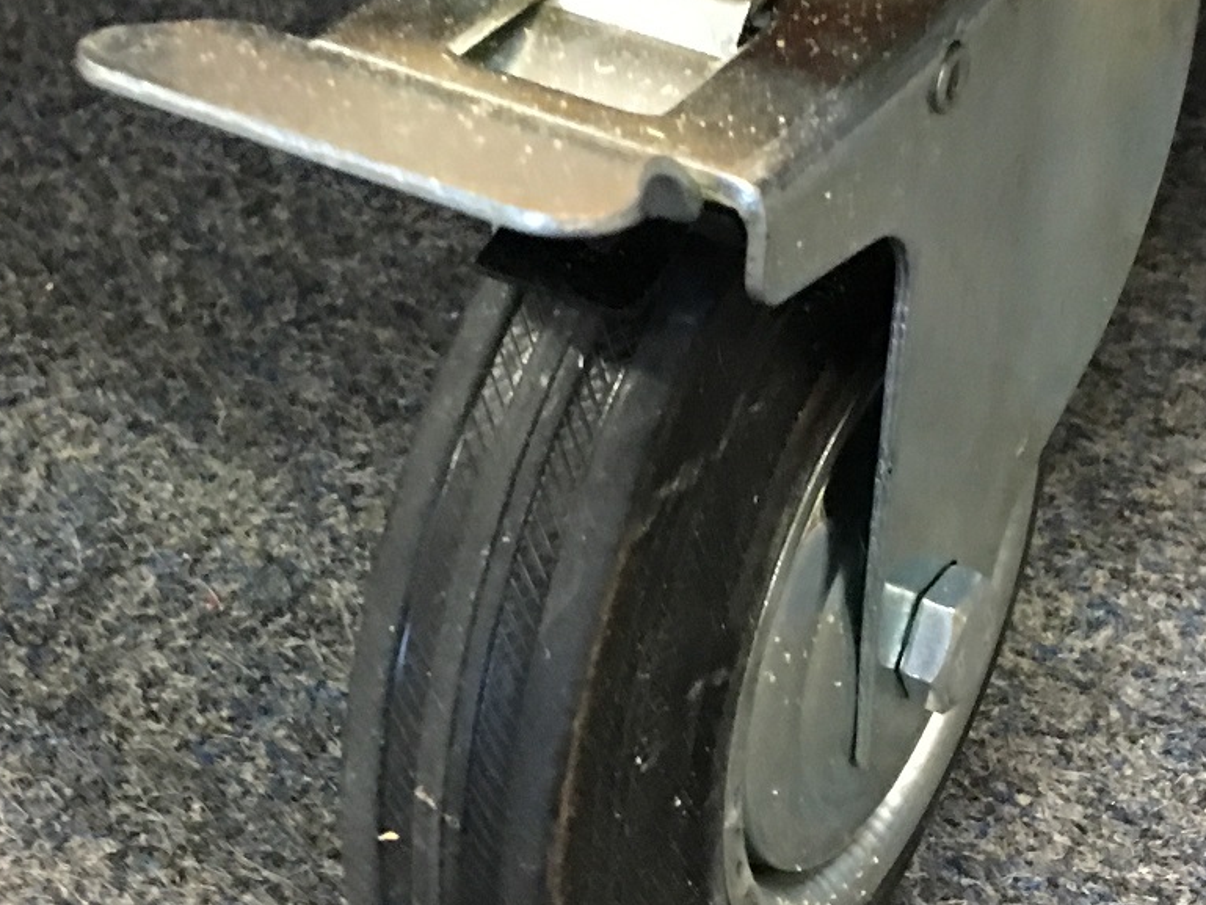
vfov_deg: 19.4
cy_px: 347
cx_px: 629
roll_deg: +0.9
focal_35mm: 76
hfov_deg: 25.7
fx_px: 2648
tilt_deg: -35.0
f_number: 2.2
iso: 160
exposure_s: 1/8
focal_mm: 4.15
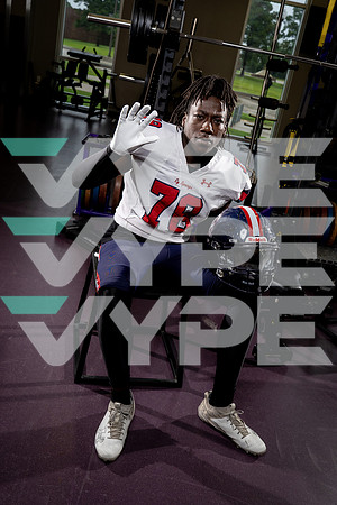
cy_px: 252
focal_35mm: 35
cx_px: 168
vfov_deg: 54.4
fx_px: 491
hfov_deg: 37.9
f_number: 5.6
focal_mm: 35
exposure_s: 1/250
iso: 640
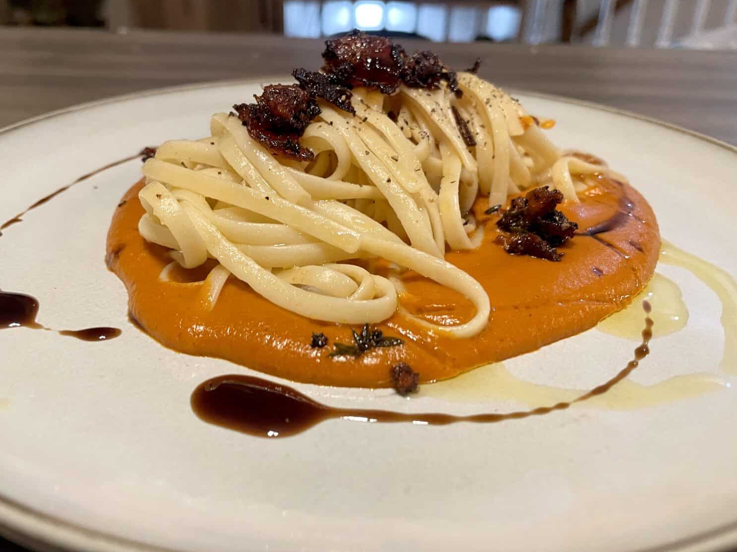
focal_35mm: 28
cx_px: 357
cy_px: 259
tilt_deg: -28.2
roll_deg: -2.8
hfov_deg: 63.4
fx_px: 596
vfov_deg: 49.7
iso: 250
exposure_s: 1/60
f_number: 1.6
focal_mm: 4.2
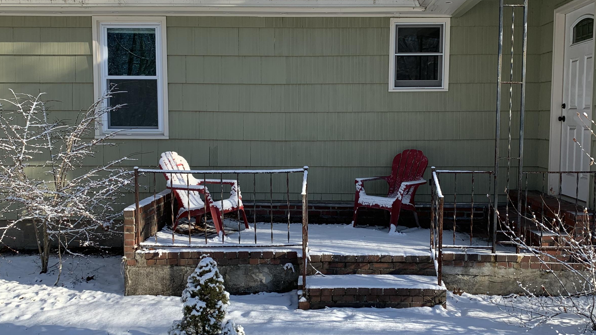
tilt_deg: -3.0
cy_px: 159
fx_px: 569
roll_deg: -1.1
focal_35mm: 36
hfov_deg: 55.3
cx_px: 307
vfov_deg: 32.8
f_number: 1.8
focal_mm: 4.25
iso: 25
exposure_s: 1/954
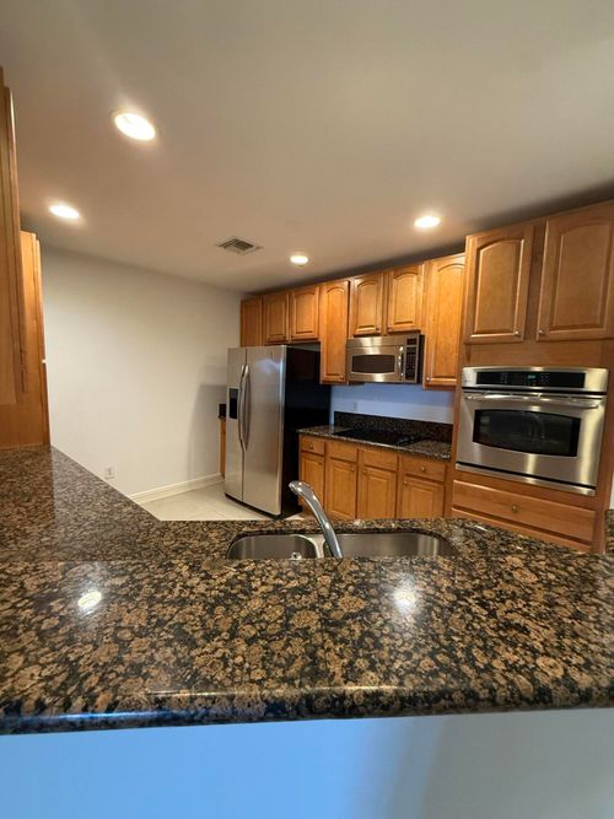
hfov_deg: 85.7
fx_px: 331
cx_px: 307
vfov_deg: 102.1
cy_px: 410
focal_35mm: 14
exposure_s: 1/60
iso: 400
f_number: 2.2
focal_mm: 2.22
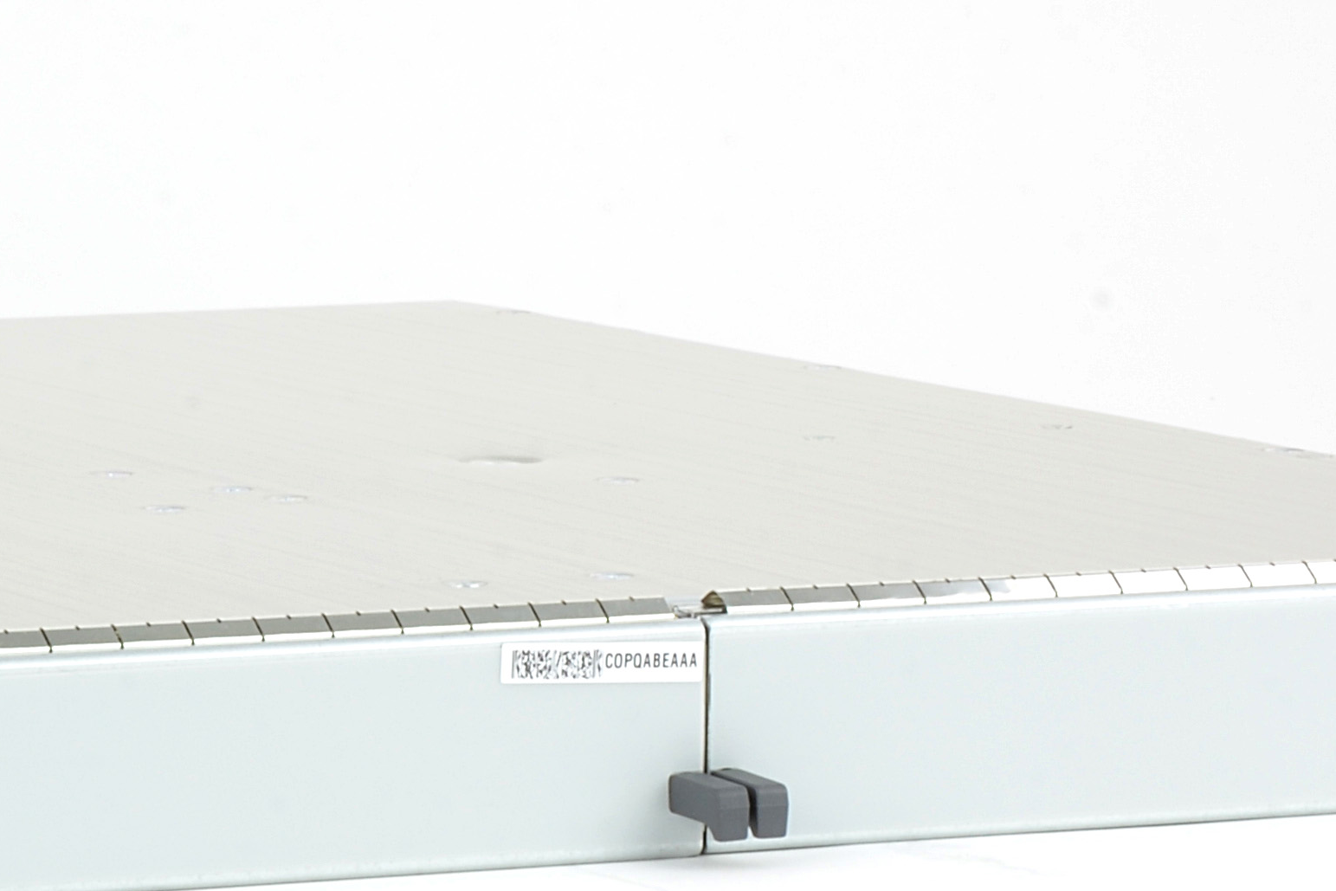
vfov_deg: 5.7
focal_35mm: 239
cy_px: 658
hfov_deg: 8.6
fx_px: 8870
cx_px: 250
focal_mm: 50
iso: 100
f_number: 25
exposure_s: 1/1.3
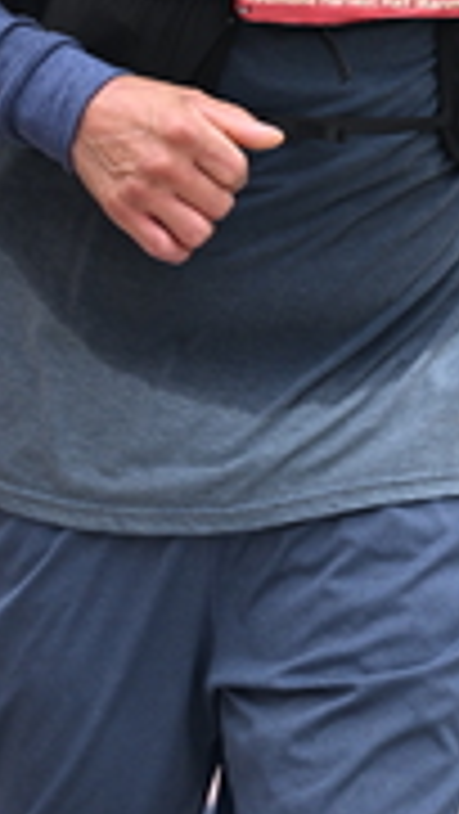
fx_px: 7930
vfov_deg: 5.8
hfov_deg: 3.3
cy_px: -225
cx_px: 362
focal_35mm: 367
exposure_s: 1/1600
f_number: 2.8
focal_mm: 115
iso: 640
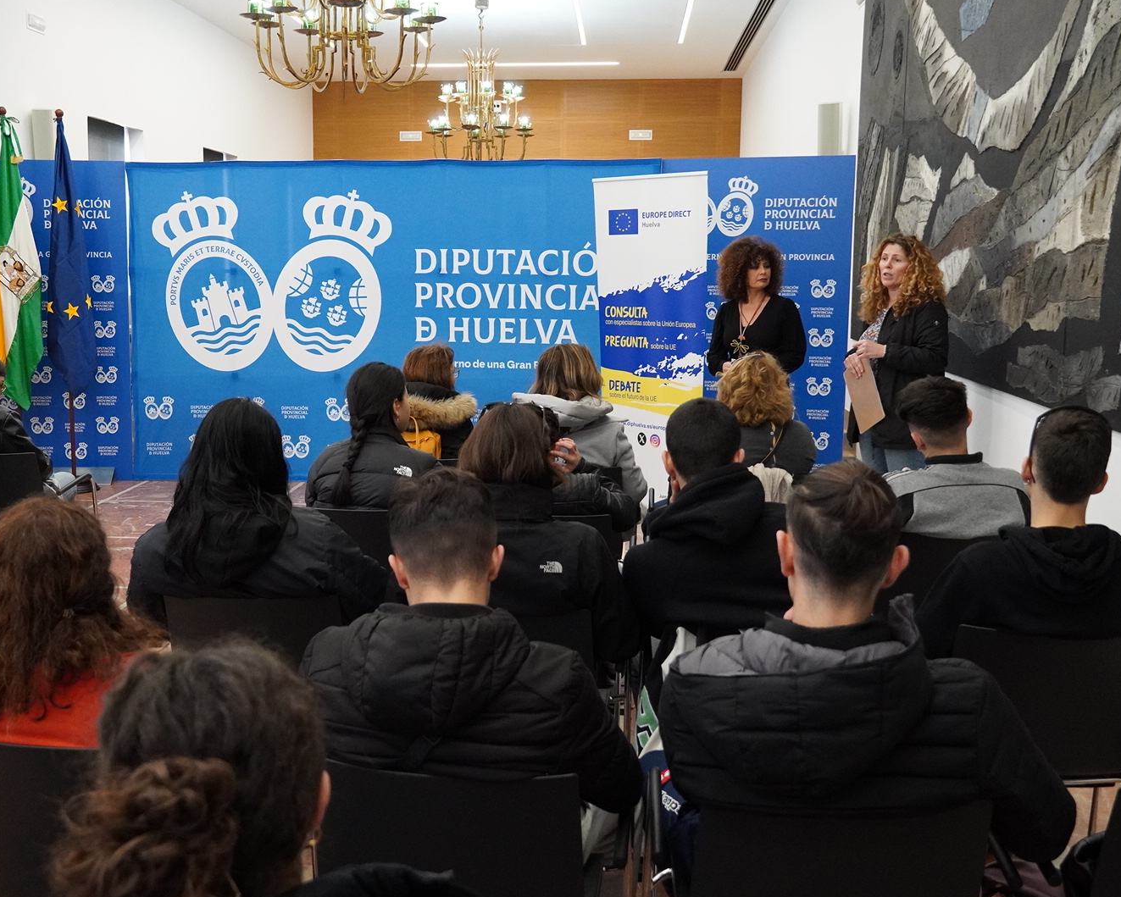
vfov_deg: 37.7
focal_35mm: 40
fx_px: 1313
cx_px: 475
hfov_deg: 46.1
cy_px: 452
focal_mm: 23
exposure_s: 1/125
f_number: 5
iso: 4000
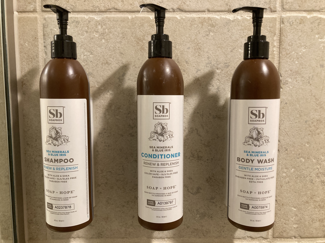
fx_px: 263
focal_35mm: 28
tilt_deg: -4.4
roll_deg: -0.3
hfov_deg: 63.4
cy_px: 122
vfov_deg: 49.7
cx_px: 162
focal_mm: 3.99
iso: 250
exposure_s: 1/60
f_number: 1.8
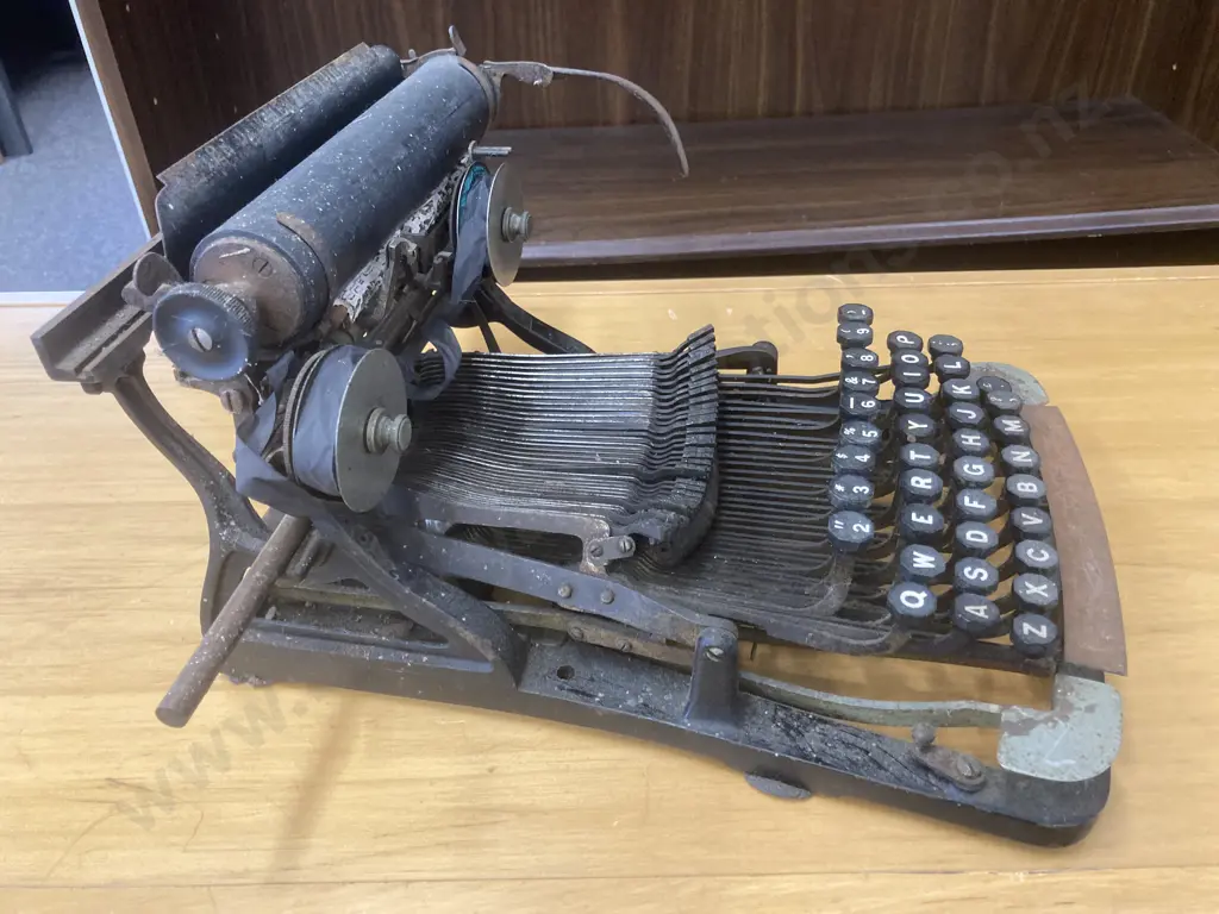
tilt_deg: -36.8
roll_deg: +0.5
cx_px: 610
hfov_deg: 63.4
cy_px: 457
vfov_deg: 49.7
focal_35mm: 28
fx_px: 986
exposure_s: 1/50
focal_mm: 3.99
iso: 200
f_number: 1.8
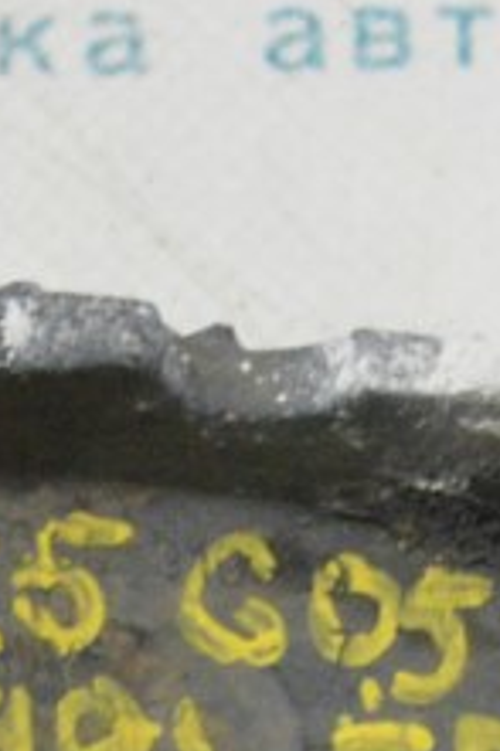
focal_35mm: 320
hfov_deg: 4.3
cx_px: 180
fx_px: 6677
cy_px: 743
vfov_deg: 6.4
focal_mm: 46
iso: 6400
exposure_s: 1/15
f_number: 20
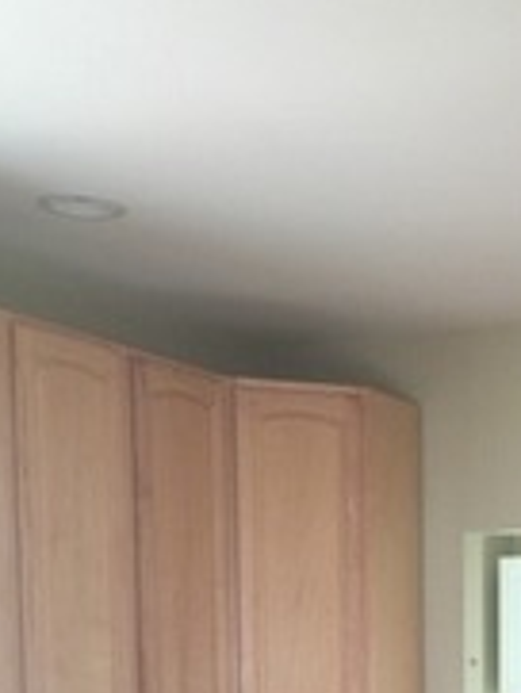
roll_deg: -0.4
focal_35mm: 77
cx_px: 586
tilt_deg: -4.2
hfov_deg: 18.4
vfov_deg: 23.2
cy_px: 835
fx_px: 1543
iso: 50
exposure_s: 1/15
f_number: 2.2
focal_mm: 4.15
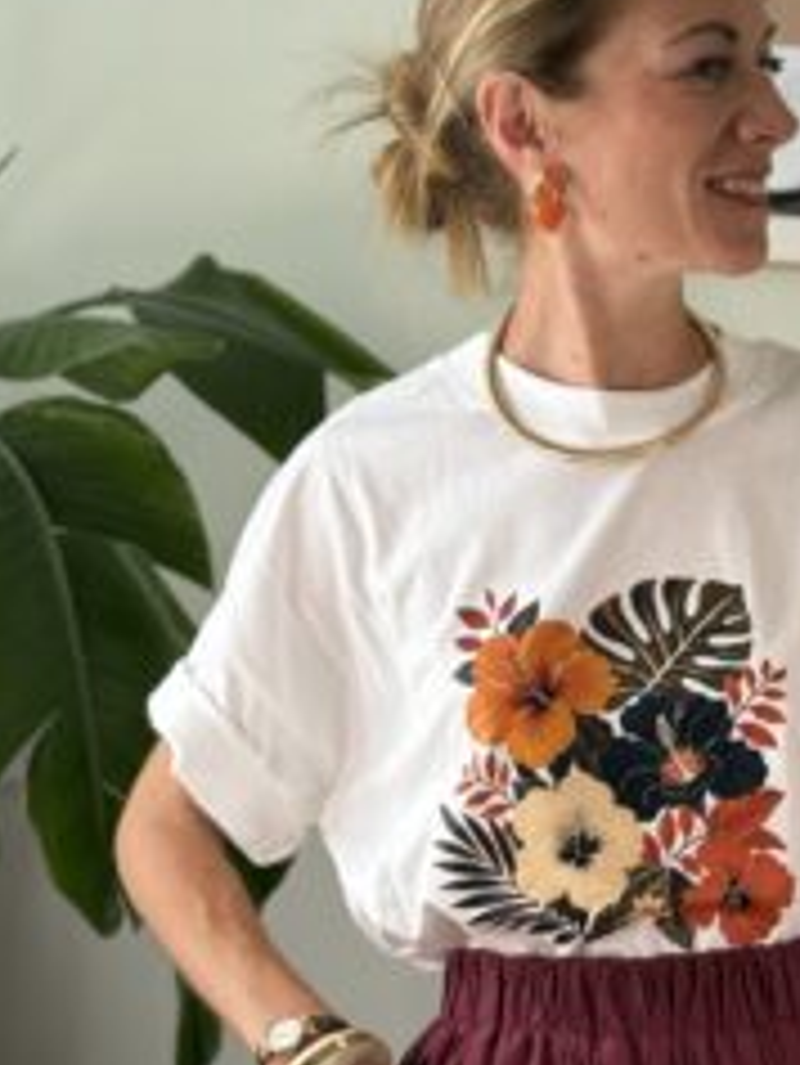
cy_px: 692
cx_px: 634
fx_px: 2494
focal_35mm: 81
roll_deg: -1.3
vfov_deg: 24.0
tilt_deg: -20.1
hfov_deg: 18.1
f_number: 1.78
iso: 64
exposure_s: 1/625
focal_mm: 6.76
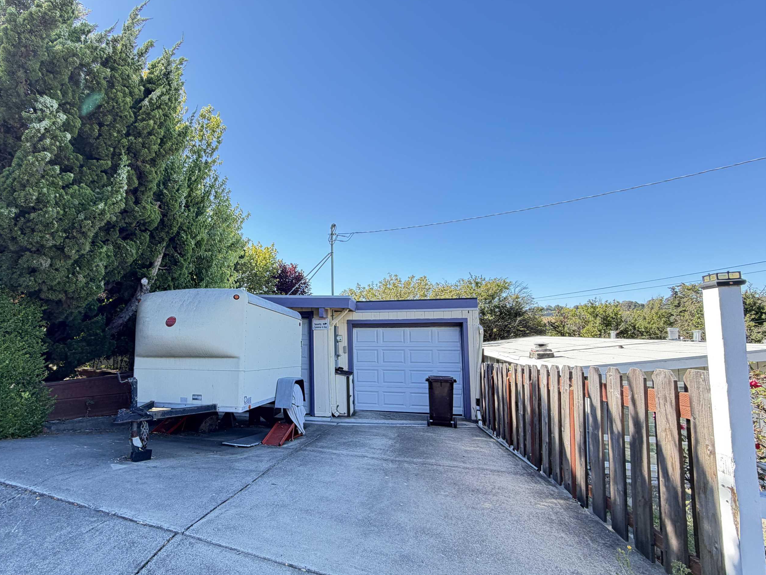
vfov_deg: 74.5
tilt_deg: +4.4
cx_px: 302
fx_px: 376
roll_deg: +0.4
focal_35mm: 17
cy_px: 316
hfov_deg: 89.7
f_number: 2.2
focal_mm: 2.22
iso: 50
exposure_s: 1/121
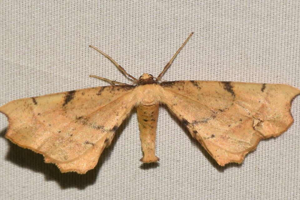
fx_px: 1750
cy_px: 100
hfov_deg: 9.8
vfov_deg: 6.5
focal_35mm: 210
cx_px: 150
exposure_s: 1/160
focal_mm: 140
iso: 500
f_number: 14
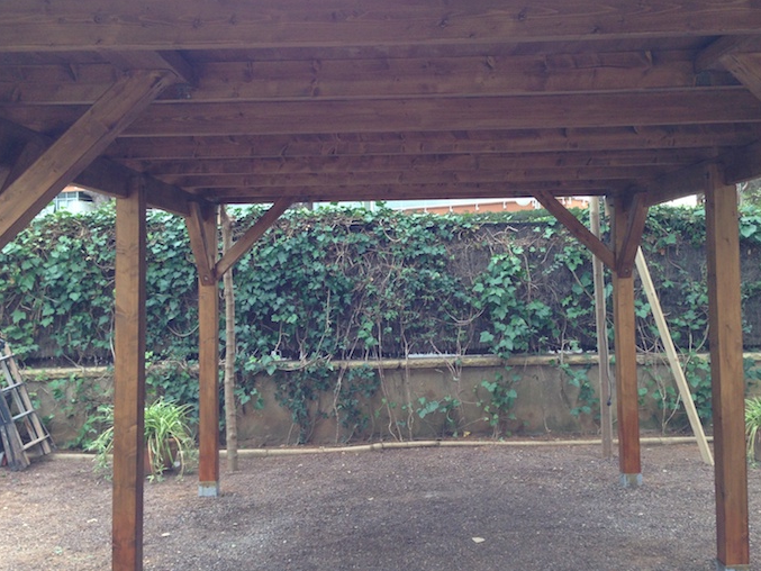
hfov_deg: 47.9
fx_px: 858
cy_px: 241
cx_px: 390
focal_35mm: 39
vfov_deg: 36.7
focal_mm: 4.12
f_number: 2.4
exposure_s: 1/120
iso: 80
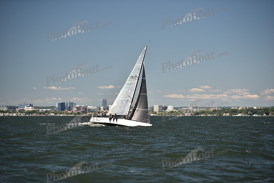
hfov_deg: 16.8
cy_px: 92
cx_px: 137
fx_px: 929
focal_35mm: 122
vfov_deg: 11.2
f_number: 2.8
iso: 250
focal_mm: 122
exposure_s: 1/1600
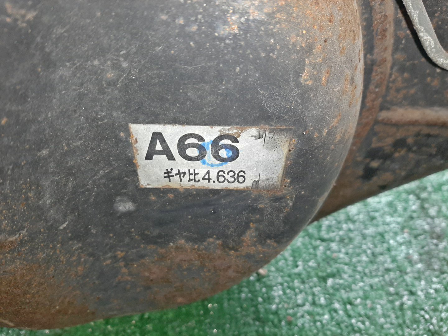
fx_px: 336
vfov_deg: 53.1
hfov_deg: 67.3
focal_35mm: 26
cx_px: 224
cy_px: 168
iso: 131
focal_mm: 3.93
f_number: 1.7
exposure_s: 1/50
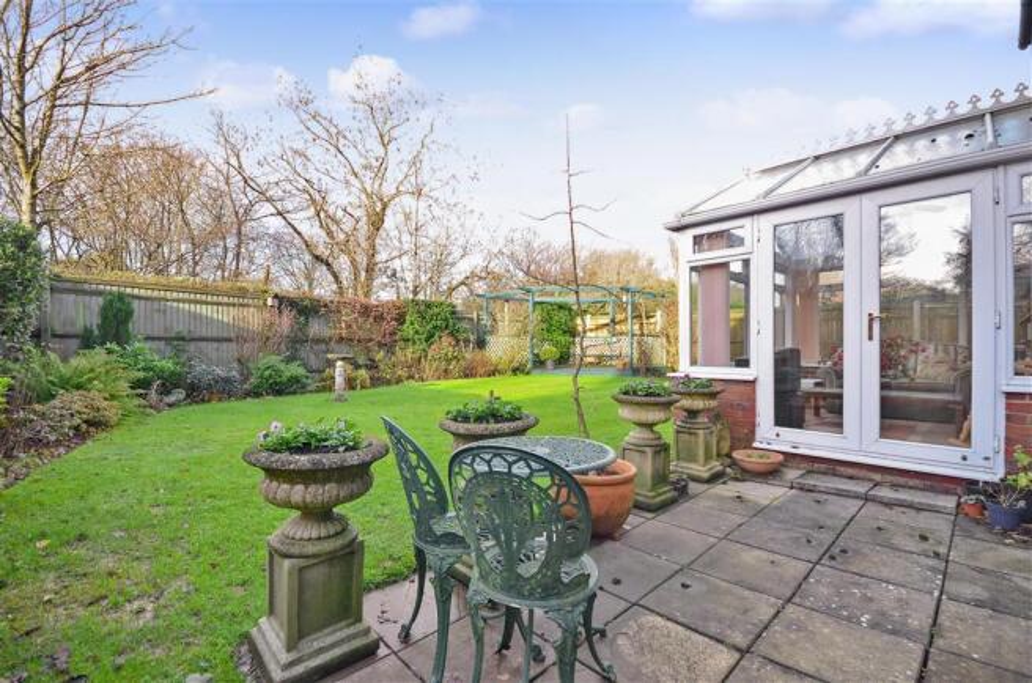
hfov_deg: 100.5
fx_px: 429
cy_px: 342
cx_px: 516
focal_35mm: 15
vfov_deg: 77.0
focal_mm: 10
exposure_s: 1/30
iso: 200
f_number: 7.1
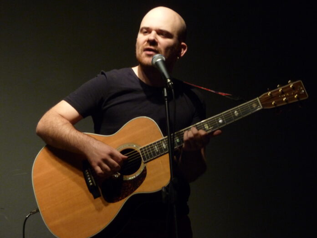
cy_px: 119
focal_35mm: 128
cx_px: 158
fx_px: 1172
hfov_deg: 15.4
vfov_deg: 11.6
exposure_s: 1/8
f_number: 4.7
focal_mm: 21.8
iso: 400
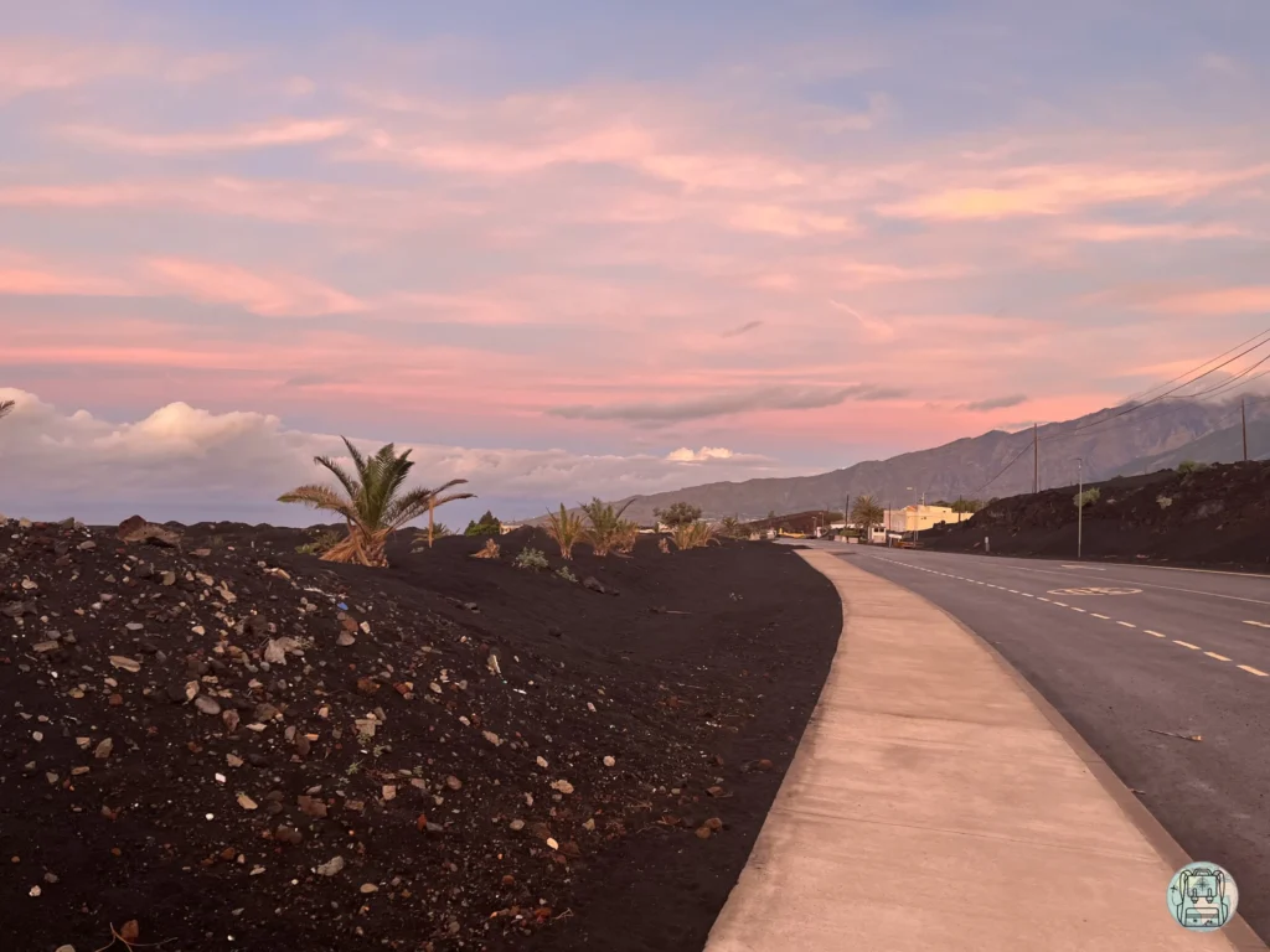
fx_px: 954
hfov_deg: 67.3
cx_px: 635
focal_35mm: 26
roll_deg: -0.4
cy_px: 476
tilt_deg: -0.4
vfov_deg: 53.1
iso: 125
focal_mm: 5.1
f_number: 1.6
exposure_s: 1/121
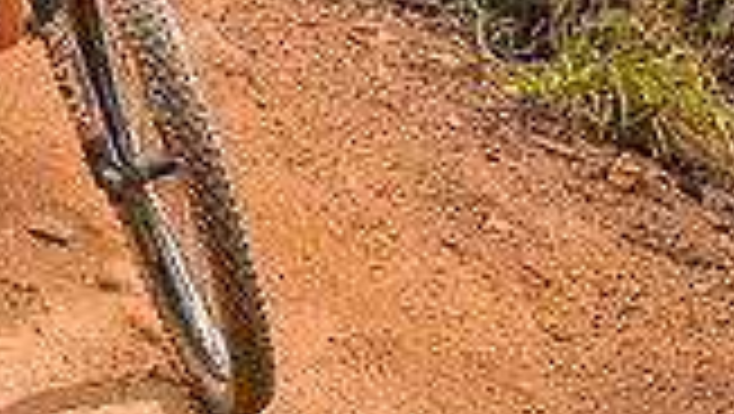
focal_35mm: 791
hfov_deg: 2.7
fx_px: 15408
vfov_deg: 1.5
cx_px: 58
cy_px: -232
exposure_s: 1/1600
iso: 250
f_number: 2.8
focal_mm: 200
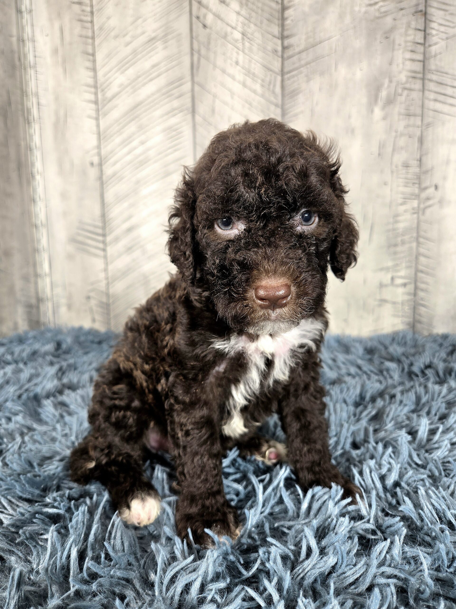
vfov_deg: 73.9
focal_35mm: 23
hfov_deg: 58.9
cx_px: 228
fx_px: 404
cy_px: 304
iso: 64
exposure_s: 1/120
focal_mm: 5.4
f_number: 1.8
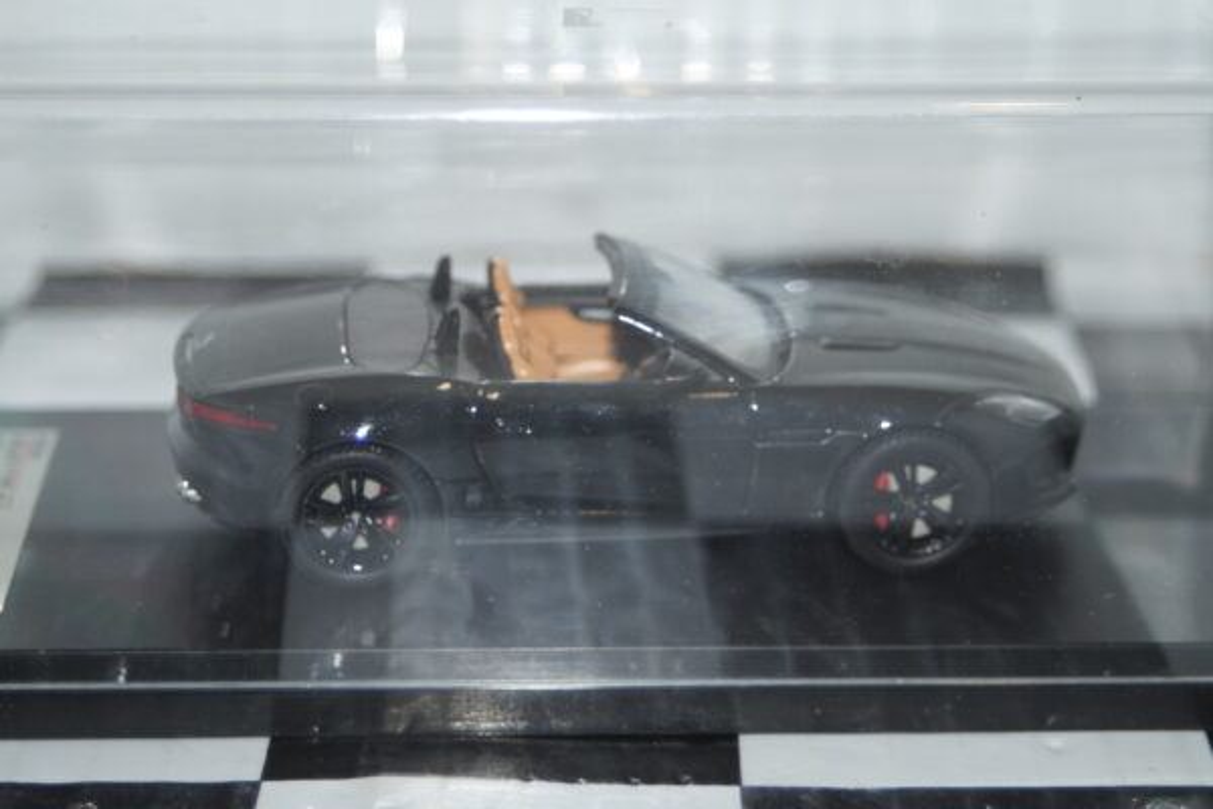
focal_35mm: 105
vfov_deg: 13.0
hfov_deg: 19.5
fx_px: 3538
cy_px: 404
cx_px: 606
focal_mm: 70
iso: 400
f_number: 5.6
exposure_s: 1/60
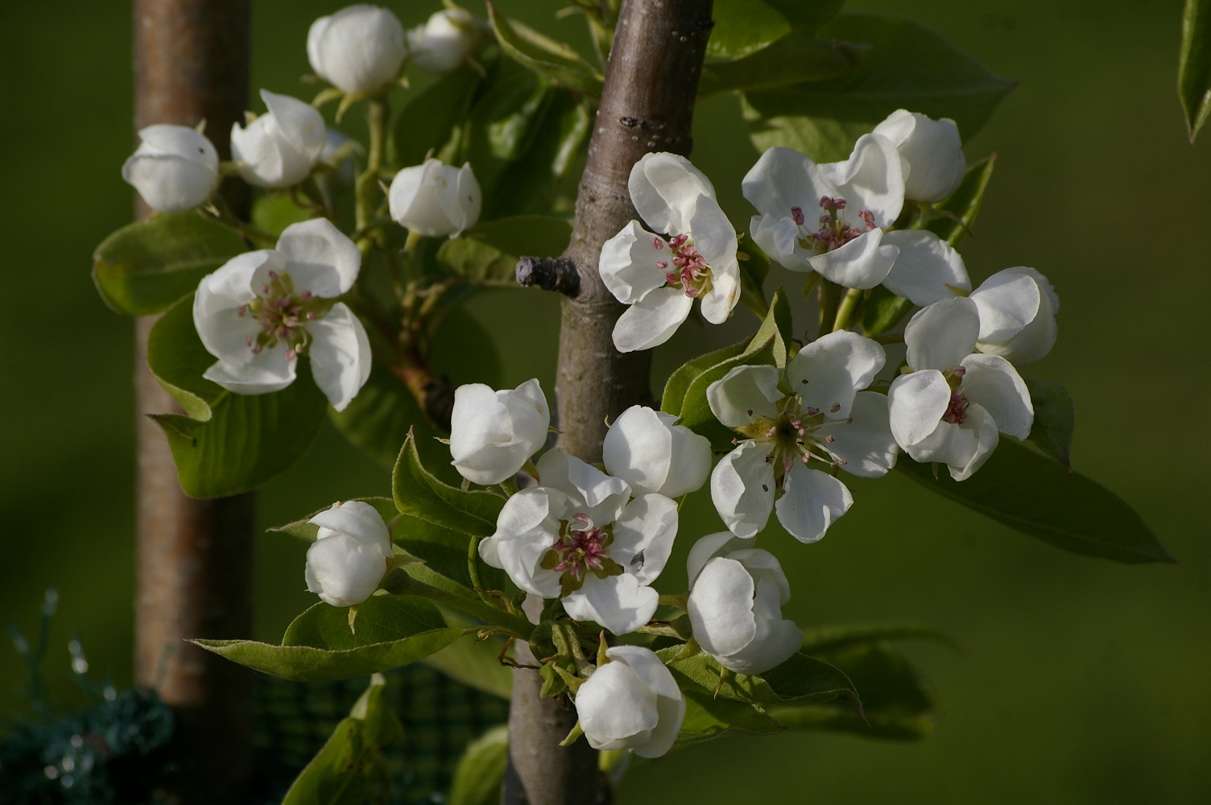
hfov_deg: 9.9
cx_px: 606
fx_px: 6957
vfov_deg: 6.6
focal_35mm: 207
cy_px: 402
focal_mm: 138
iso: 200
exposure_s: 1/500
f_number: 8
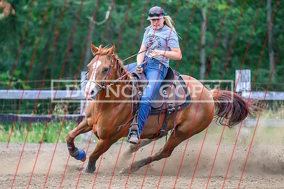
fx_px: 1975
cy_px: 101
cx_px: 147
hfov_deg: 8.2
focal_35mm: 250
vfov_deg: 5.5
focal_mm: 170
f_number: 2.8
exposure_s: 1/1600
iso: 1600
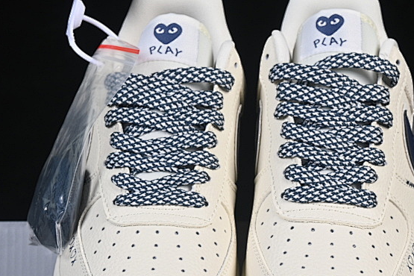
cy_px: 233
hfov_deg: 14.1
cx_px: 239
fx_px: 1679
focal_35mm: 146
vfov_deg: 9.4
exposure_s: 1/80
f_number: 8
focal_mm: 50
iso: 160
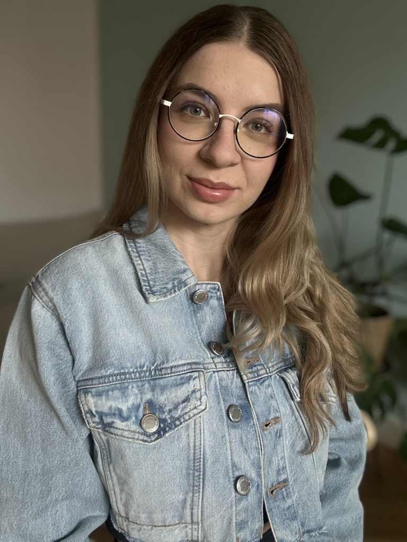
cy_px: 271
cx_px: 204
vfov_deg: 60.0
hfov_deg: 46.8
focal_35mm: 30
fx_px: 470
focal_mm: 2.69
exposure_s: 1/60
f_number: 1.9
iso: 80
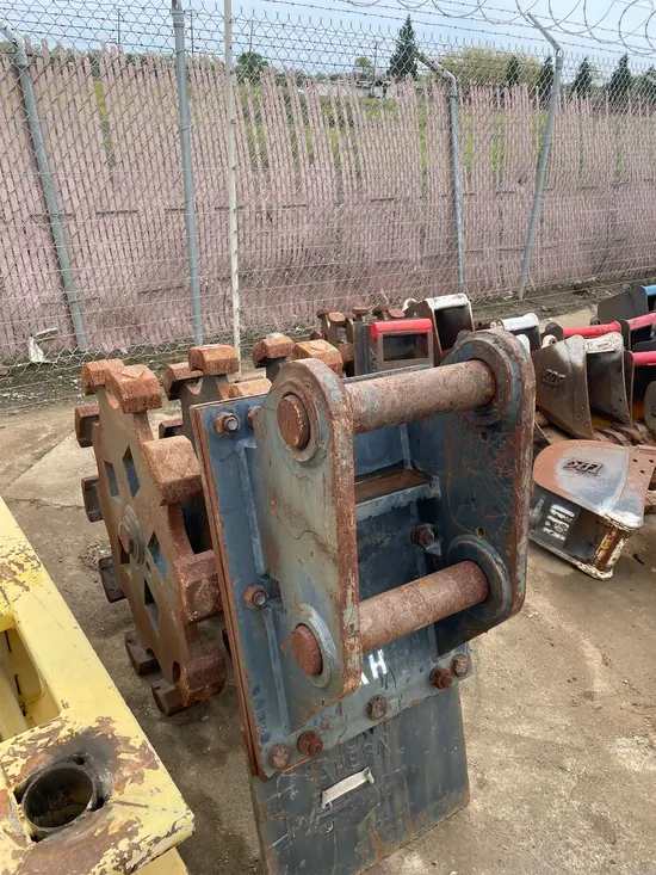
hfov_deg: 53.1
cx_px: 328
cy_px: 438
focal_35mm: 26
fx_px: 657
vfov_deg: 67.3
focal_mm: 4.2
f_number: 1.6
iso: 32
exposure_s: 1/855
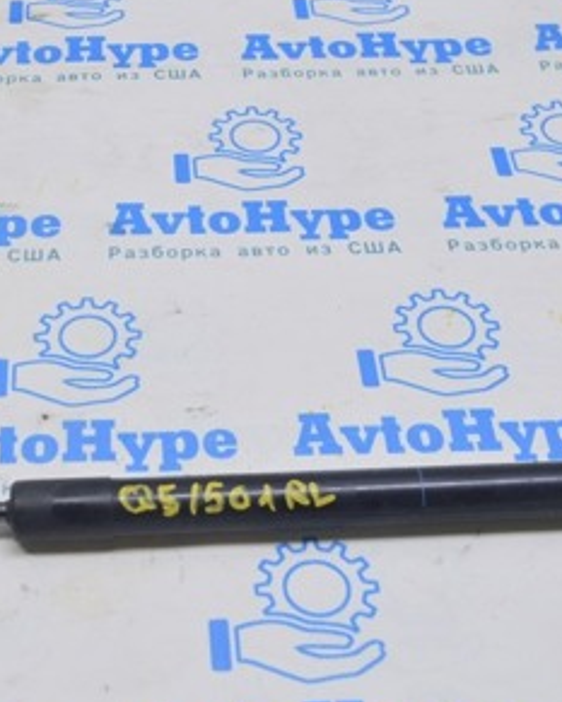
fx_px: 1476
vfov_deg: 26.7
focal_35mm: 71
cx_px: 113
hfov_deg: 21.3
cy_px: 286
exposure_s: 1/25
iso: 400
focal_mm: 23
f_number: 5.6
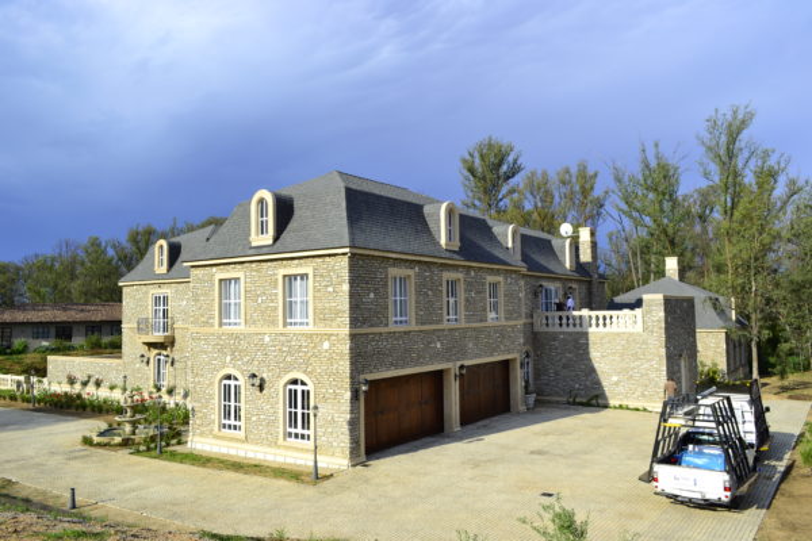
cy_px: 270
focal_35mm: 27
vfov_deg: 47.9
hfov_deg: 67.4
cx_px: 406
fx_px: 609
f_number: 8
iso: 100
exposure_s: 1/160
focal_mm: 18
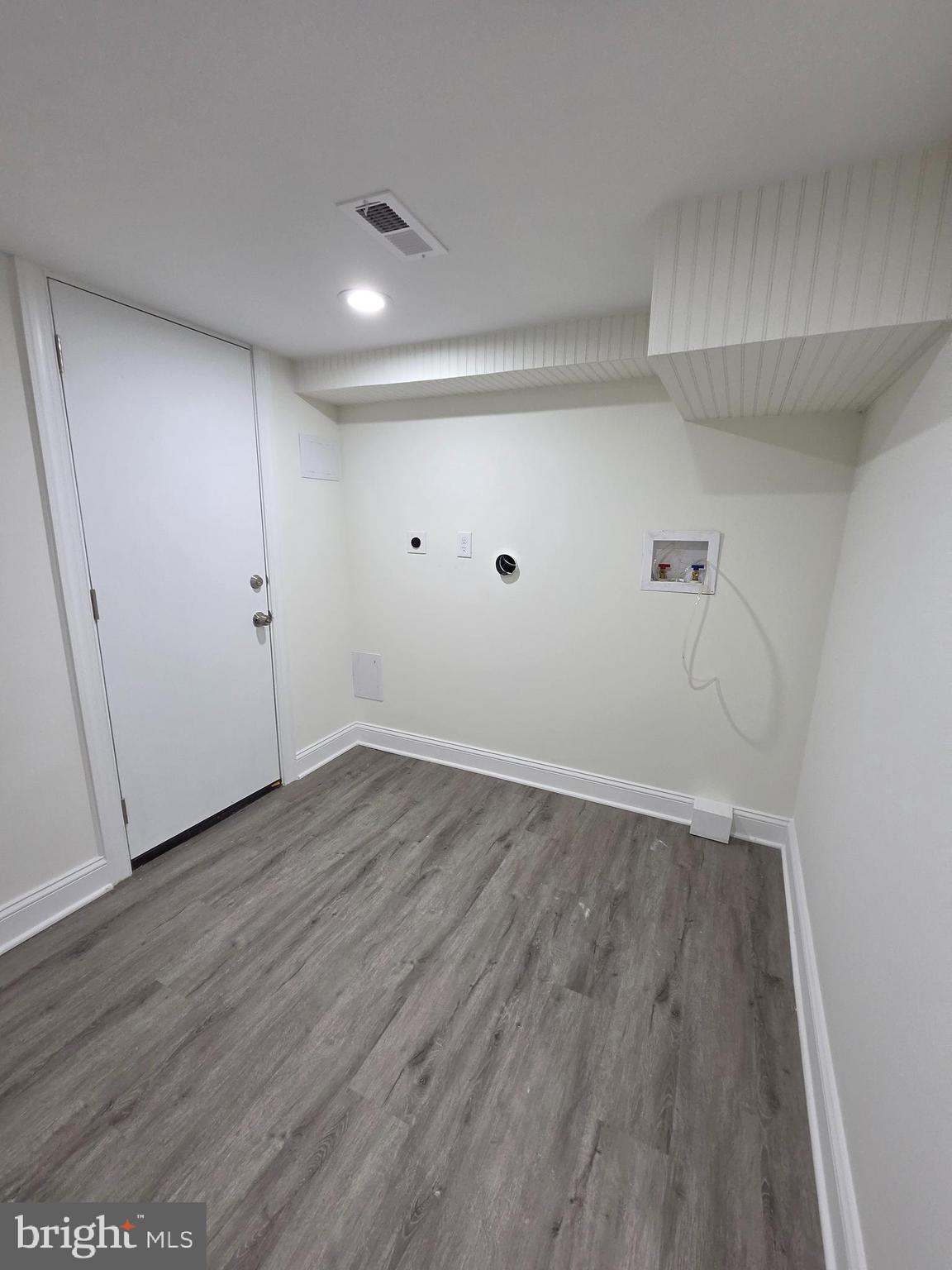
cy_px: 635
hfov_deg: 89.9
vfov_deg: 106.2
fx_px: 477
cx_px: 476
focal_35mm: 13
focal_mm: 2.2
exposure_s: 1/120
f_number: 2.2
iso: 250
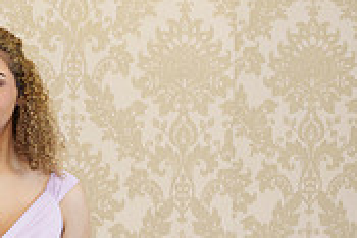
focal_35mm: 110
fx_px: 1092
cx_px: -211
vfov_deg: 12.5
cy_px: 155
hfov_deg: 16.5
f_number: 2.8
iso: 800
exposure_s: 1/100
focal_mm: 28
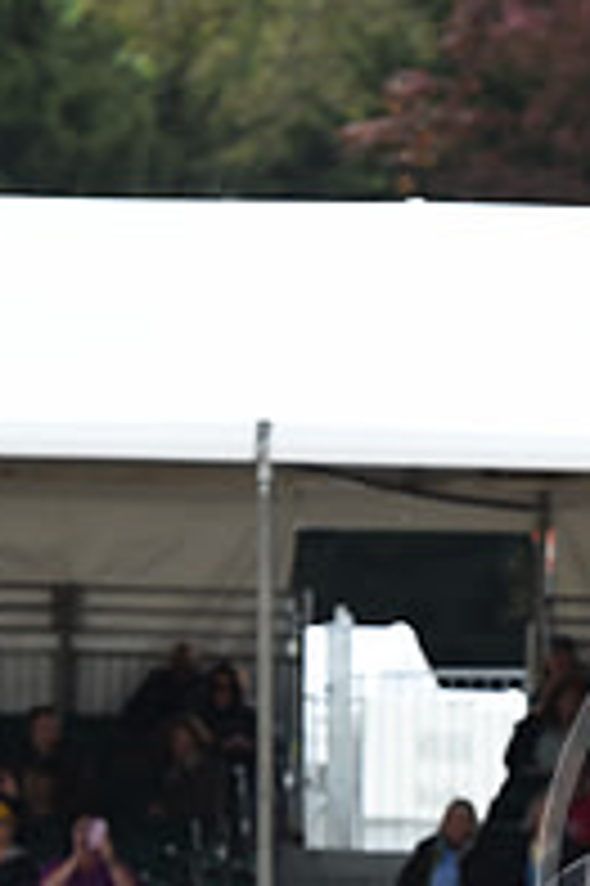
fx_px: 11598
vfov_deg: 4.4
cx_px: 950
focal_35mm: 471
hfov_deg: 2.9
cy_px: 855
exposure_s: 1/1250
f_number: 5
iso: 450
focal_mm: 160
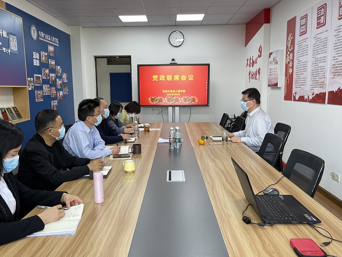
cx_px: 163
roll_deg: +1.2
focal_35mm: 32
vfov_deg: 44.2
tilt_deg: -9.5
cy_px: 135
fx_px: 316
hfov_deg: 56.8
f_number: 1.6
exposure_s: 1/100
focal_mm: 5.1
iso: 64
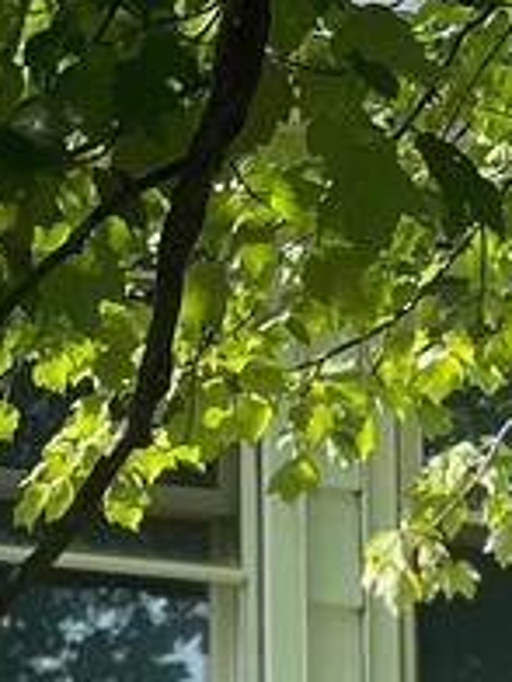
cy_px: 1378
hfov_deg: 3.7
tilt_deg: +9.0
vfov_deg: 4.8
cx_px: 258
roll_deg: -0.5
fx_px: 8027
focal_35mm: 407
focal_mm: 6
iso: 25
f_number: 2
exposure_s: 1/500
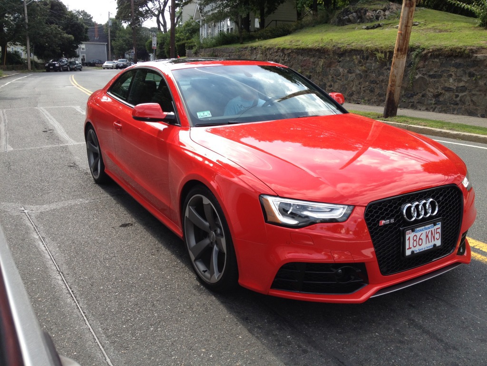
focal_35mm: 35
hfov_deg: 52.6
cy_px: 183
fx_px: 492
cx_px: 244
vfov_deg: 40.7
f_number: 2.4
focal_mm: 4.3
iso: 64
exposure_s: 1/502
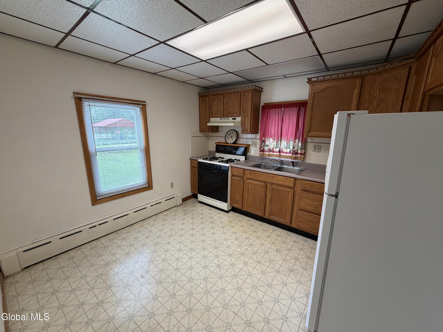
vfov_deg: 85.7
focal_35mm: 14
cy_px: 166
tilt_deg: -12.2
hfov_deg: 102.1
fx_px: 179
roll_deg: -1.2
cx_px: 222
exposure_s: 1/120
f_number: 2.2
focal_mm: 2.22
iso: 125
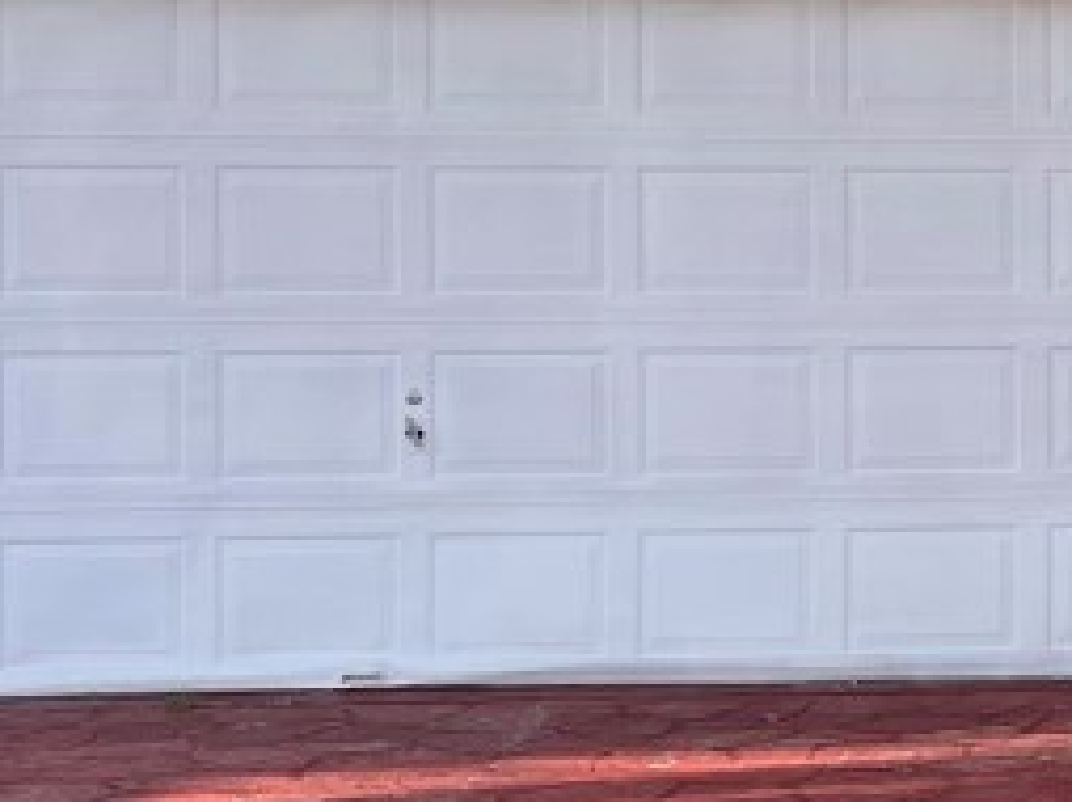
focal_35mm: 105
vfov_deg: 14.1
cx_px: 1718
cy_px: 367
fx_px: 3249
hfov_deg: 16.6
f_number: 1.5
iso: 50
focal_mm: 5.7
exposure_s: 1/2123
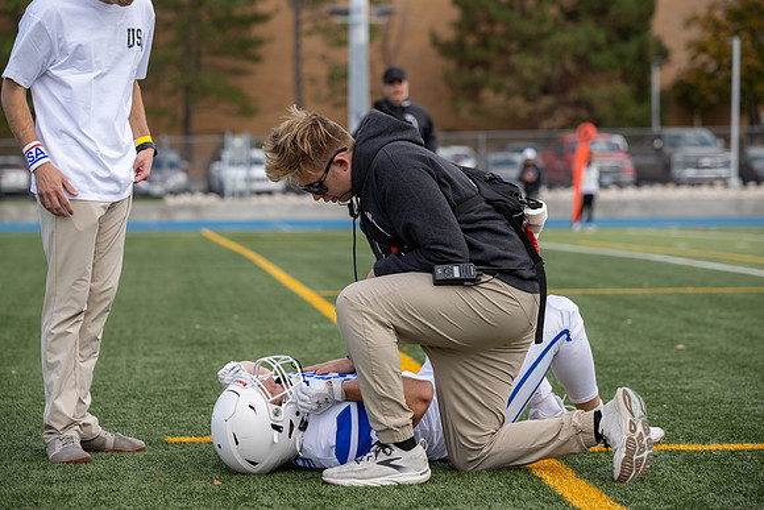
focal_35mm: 110
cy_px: 255
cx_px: 382
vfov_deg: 12.5
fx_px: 2335
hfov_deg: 18.6
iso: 200
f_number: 4
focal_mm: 110
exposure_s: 1/800
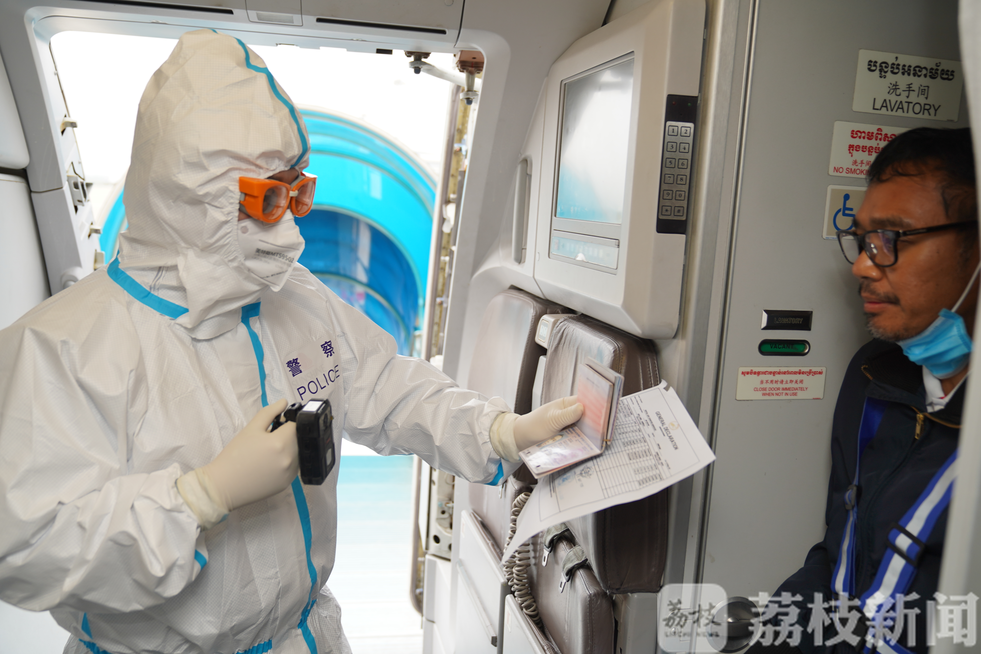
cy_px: 327
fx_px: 817
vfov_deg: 43.6
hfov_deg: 61.9
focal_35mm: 30
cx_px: 490
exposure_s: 1/250
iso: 200
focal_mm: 30
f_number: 3.2
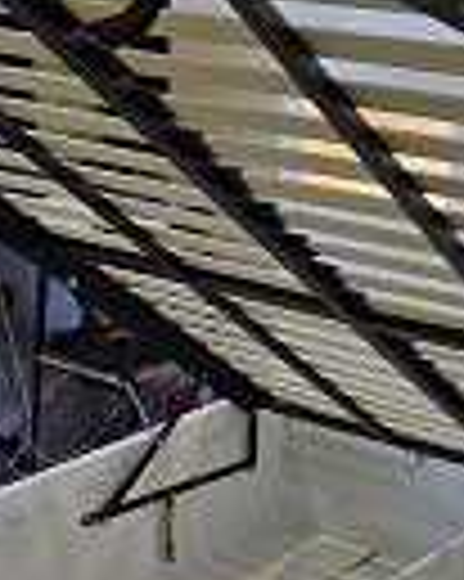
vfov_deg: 21.1
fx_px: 1495
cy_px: 609
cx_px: 257
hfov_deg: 17.6
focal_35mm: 87
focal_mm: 5.4
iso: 50
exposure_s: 1/100
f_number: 1.8
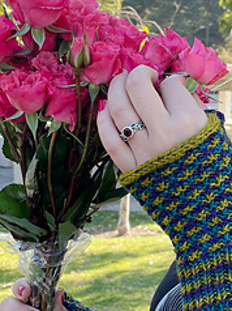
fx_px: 627
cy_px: 140
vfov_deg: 27.8
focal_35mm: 70
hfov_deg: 20.5
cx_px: 219
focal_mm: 4.2
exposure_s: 1/321
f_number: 1.6
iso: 32
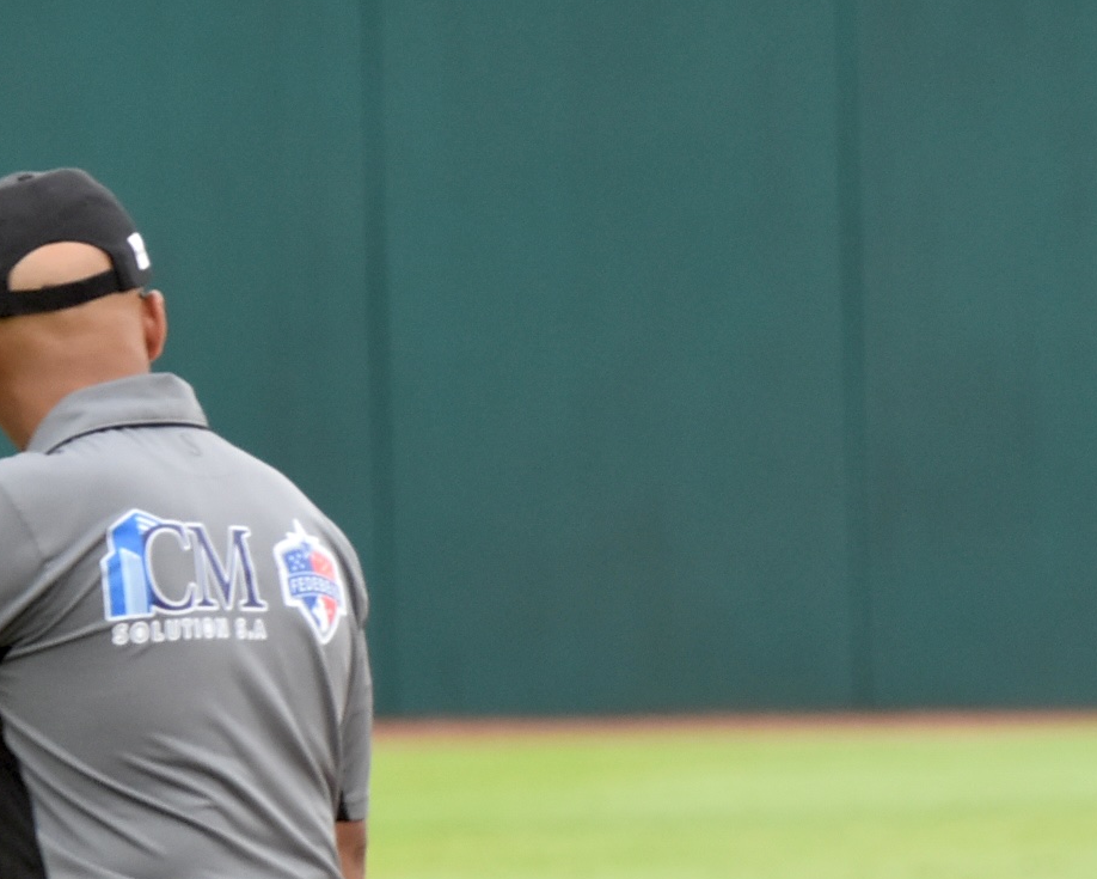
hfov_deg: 1.5
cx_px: 1656
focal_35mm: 1331
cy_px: 676
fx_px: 43227
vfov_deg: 1.2
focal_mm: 290
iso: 800
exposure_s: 1/500
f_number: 5.6
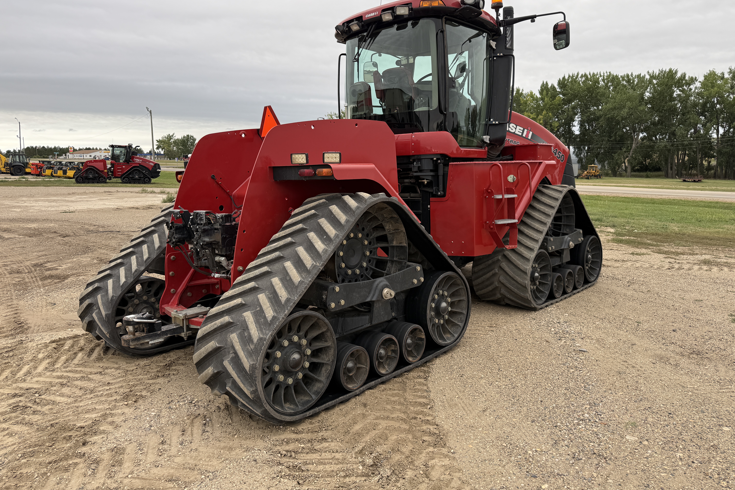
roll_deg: -0.3
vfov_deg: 51.2
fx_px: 510
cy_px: 219
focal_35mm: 25
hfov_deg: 71.5
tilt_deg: -7.5
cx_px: 368
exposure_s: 1/423
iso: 80
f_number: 1.78
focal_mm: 6.76
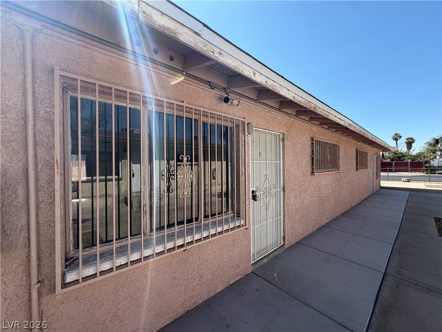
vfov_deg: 85.7
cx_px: 221
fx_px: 179
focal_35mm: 14
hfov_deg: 102.1
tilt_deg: +0.4
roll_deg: +0.0
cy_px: 166
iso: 32
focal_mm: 2.22
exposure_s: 1/770
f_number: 2.2
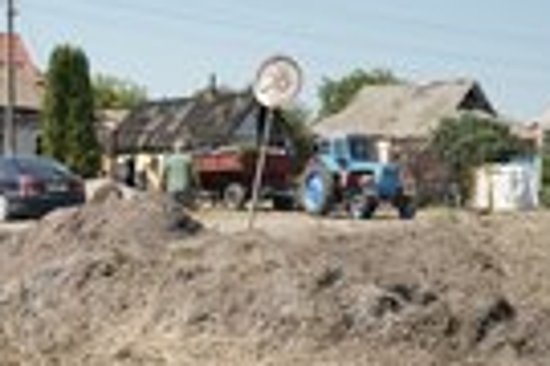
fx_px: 1085
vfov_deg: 19.2
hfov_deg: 27.9
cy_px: 177
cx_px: 118
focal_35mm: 71
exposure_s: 1/400
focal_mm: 24
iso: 200
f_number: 2.8
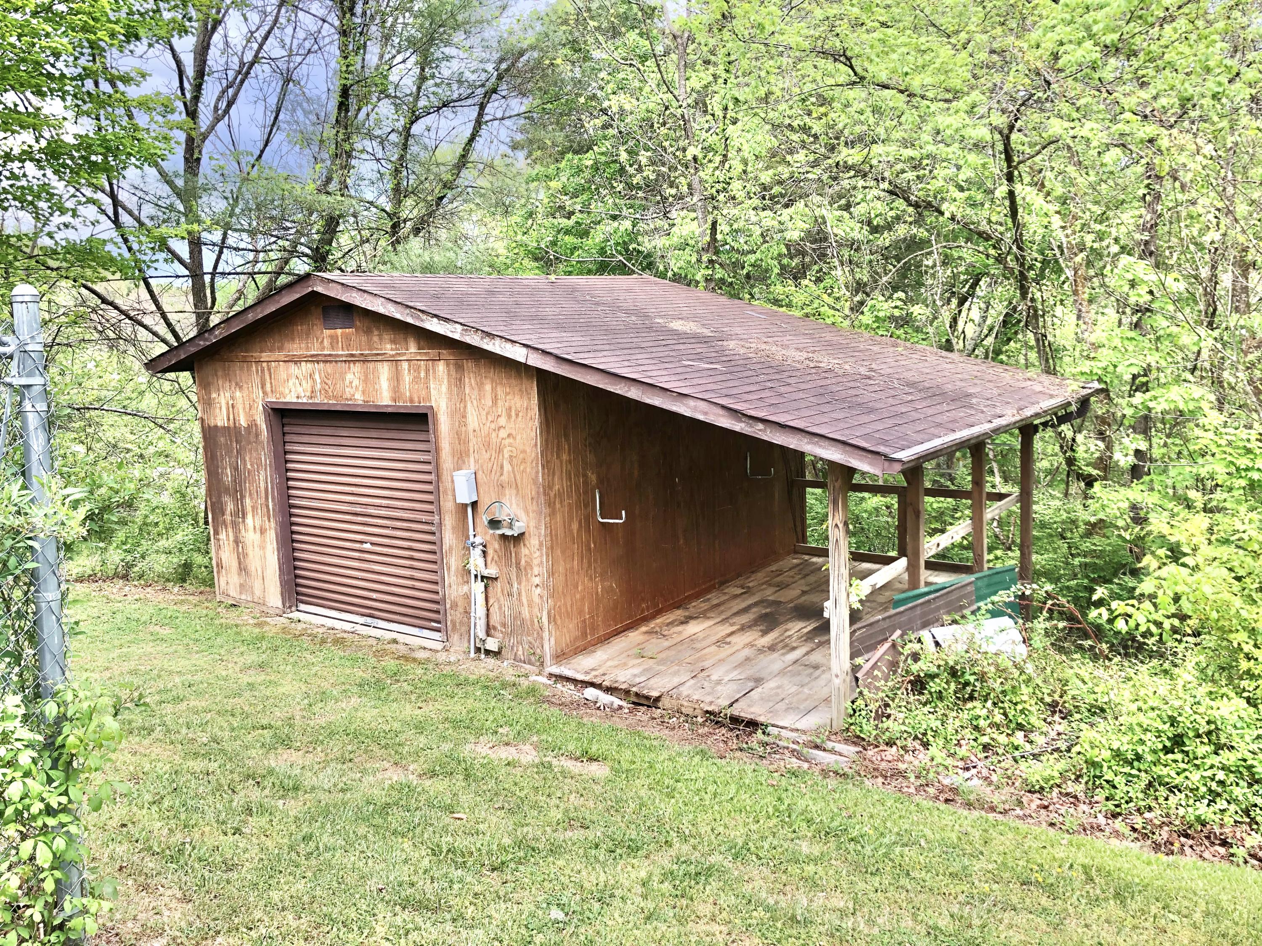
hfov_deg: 63.4
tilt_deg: -7.9
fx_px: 1021
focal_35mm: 28
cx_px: 631
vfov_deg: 49.7
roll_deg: +2.8
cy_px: 473
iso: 25
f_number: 1.8
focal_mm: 3.99
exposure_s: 1/120
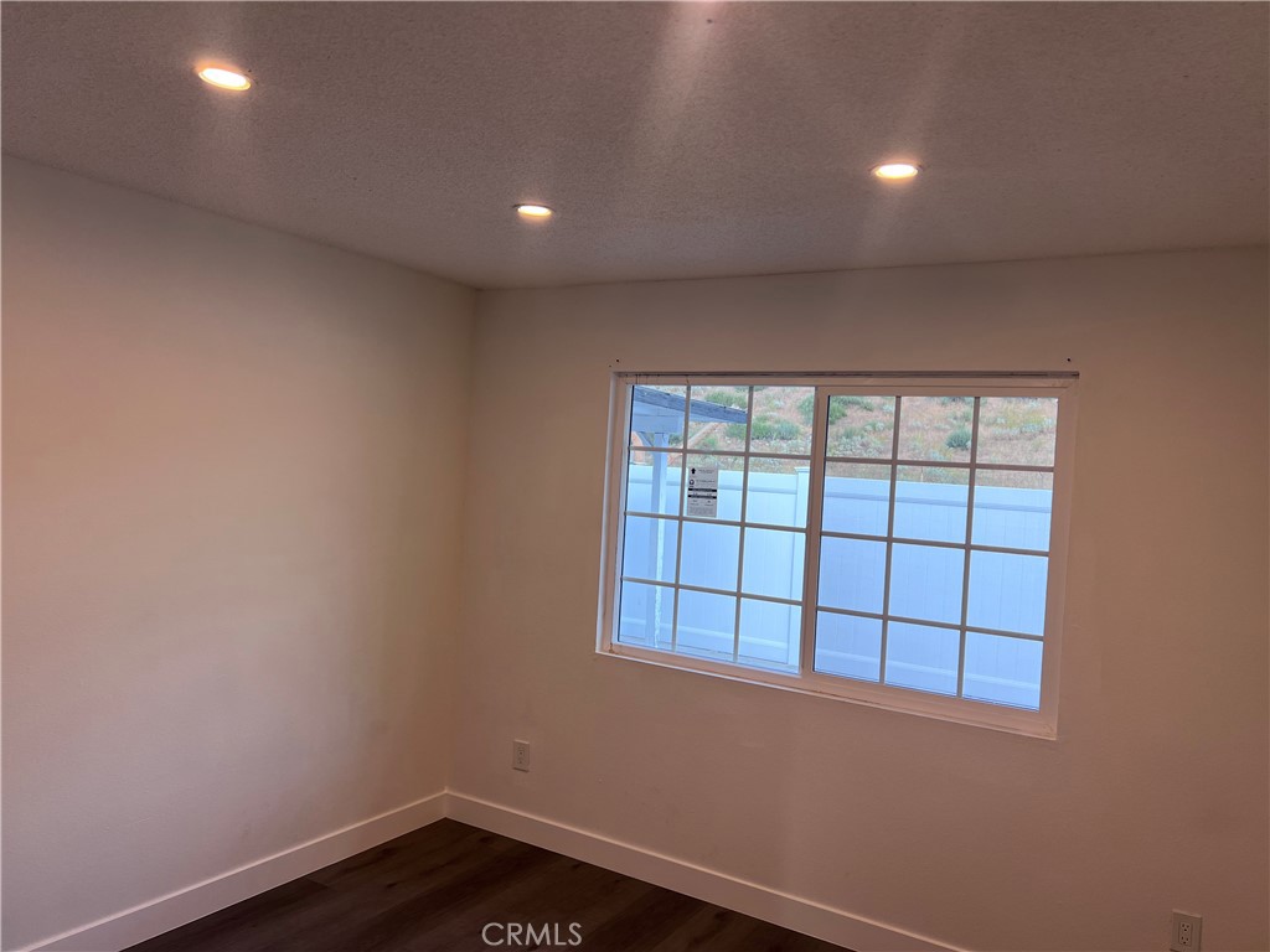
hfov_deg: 67.3
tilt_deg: -0.8
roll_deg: -3.5
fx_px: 954
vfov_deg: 53.1
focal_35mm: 26
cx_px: 635
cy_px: 476
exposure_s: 1/120
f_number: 1.5
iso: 50
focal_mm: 5.7
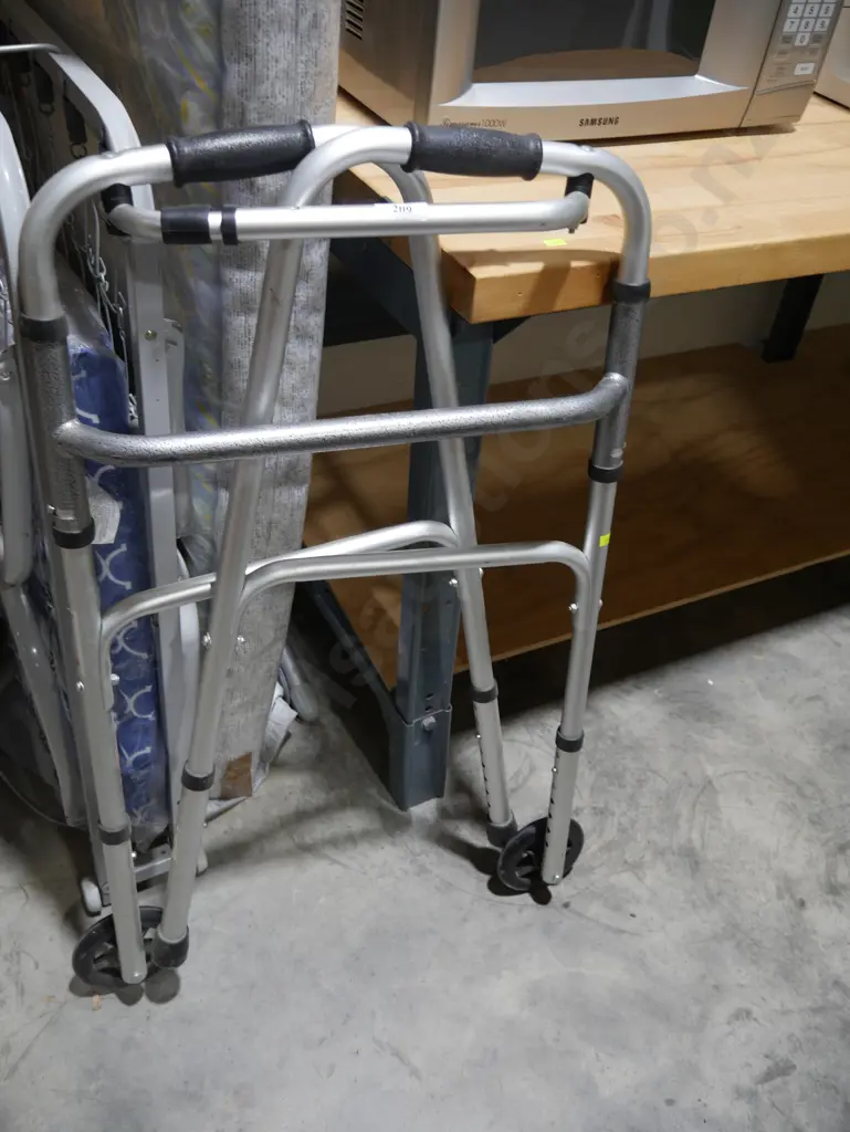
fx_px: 916
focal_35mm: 28
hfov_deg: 49.8
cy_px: 566
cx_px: 425
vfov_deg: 63.4
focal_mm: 14
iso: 250
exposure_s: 1/60
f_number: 3.5
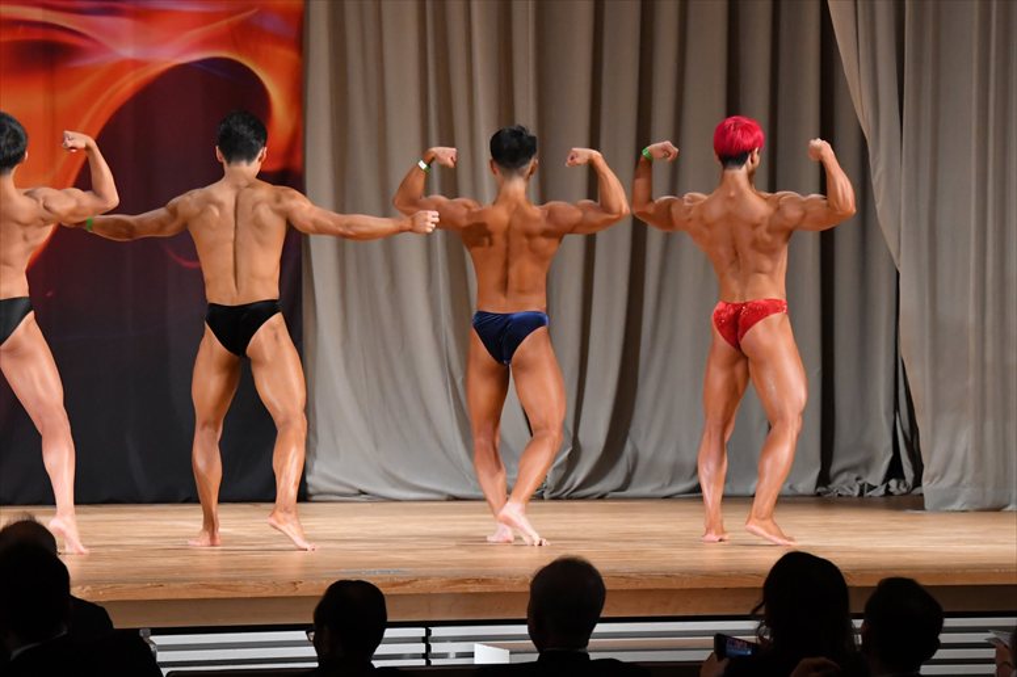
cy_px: 338
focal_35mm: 187
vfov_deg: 7.3
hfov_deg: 11.0
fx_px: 5280
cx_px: 508
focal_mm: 125
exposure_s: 1/400
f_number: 5.6
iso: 5000
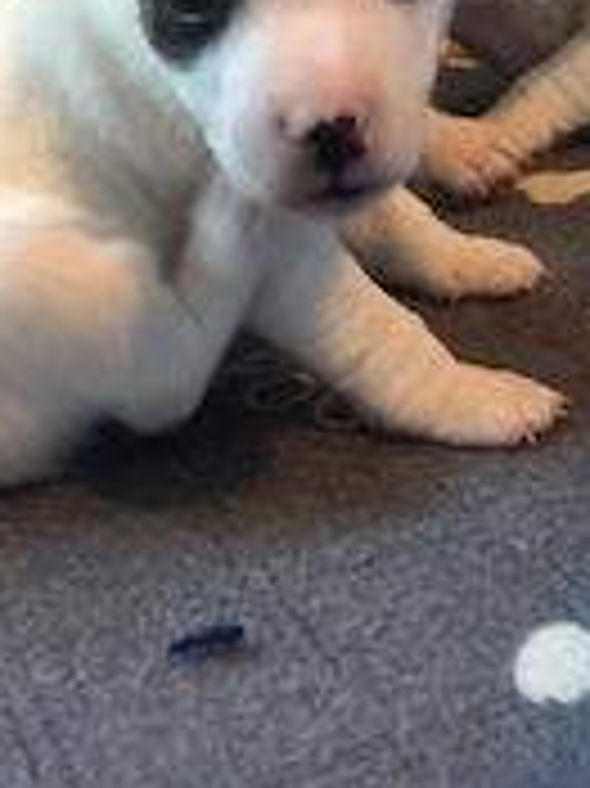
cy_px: 441
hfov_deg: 22.9
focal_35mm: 64
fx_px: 1456
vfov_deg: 30.3
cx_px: 270
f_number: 1.8
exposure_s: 1/15
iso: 100
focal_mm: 3.99
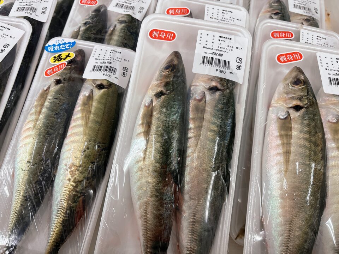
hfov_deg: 67.3
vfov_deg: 53.1
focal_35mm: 26
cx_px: 170
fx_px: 255
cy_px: 127
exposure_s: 1/60
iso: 100
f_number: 1.6
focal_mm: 5.96
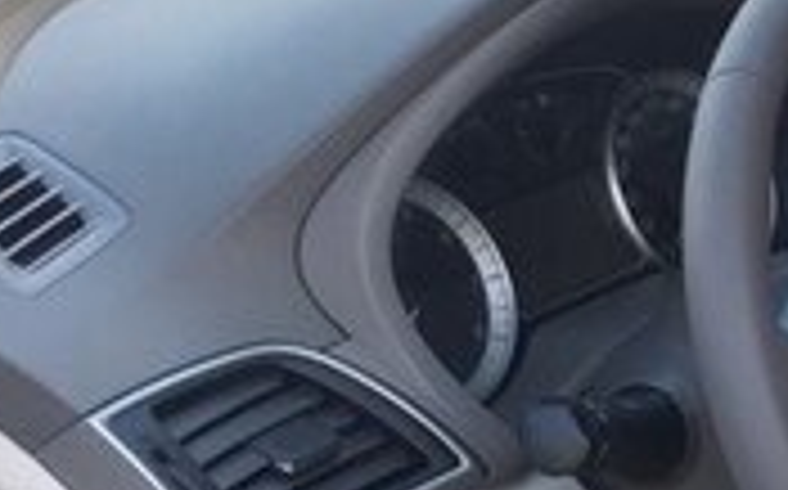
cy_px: 739
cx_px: 1198
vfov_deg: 10.8
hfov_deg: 16.4
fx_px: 2489
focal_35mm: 116
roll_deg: -0.3
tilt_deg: -33.4
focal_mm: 4.15
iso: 50
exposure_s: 1/100
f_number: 2.2
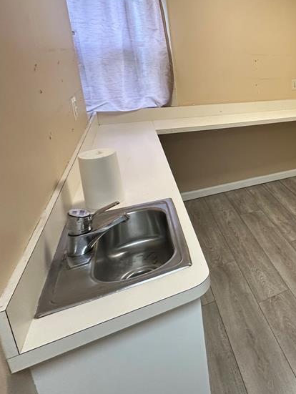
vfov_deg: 65.6
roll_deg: -1.8
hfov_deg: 40.8
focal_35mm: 26
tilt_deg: -14.6
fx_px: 296
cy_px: 134
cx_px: 337
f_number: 2.2
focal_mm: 2.22
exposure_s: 1/120
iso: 200
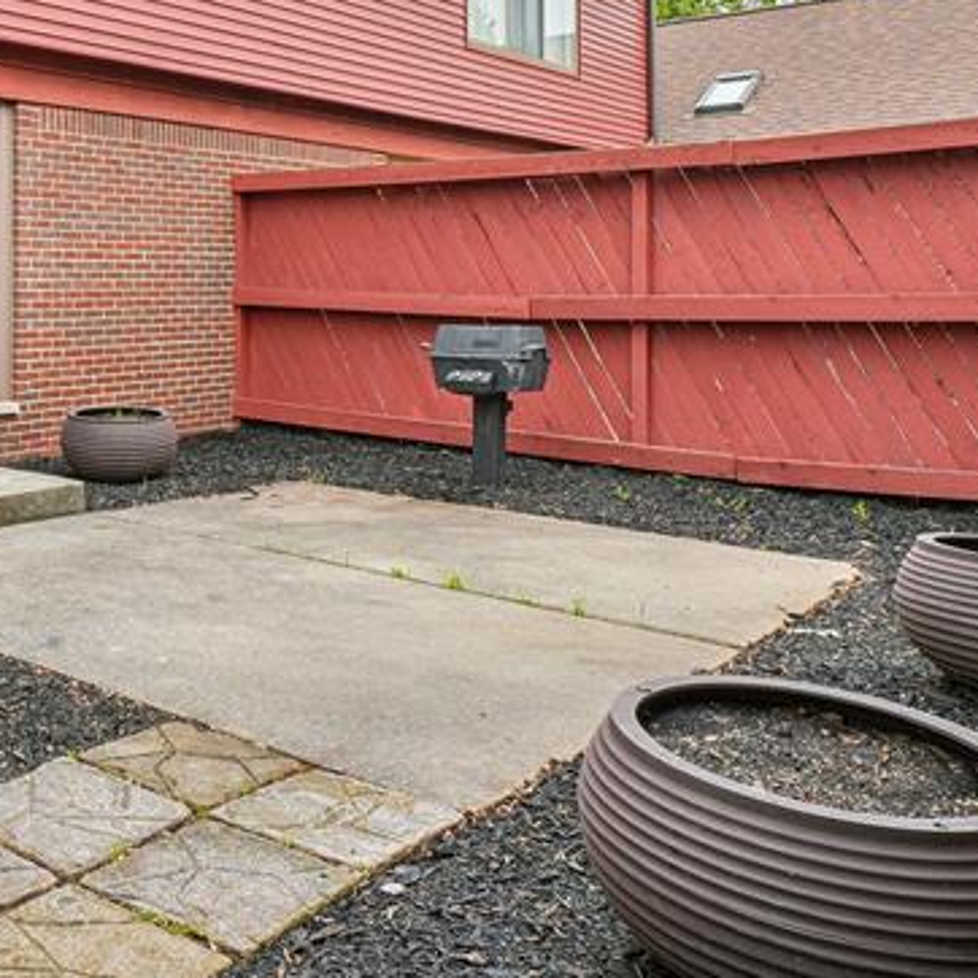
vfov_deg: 45.1
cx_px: 24
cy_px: 300
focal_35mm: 36
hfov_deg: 40.9
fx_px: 1151
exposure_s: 1/125
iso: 100
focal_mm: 10
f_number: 8
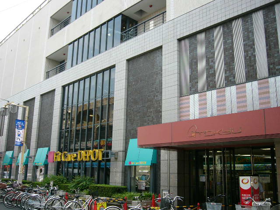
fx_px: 283
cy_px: 105
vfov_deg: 40.7
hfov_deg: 52.6
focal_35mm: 35
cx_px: 140
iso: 50
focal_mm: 5.8
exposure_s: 1/200
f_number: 2.8
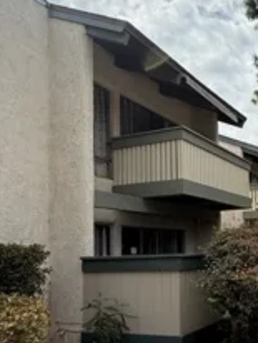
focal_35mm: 38
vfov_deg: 48.2
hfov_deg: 33.6
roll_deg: +1.1
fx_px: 377
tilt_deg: +4.5
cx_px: 273
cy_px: 225
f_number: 2.2
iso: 64
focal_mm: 2.22
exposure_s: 1/1745
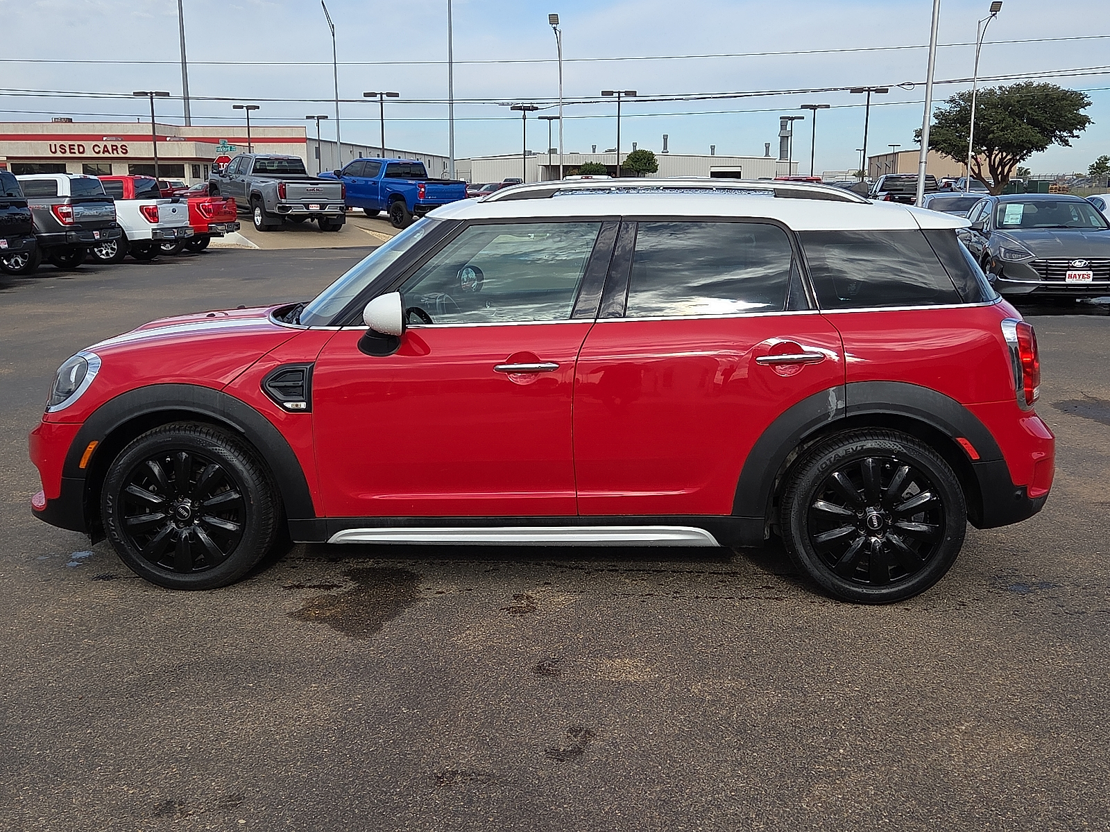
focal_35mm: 37
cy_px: 416
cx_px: 555
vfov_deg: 38.7
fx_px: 1186
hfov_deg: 50.1
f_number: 1.8
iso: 76
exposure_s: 1/3333
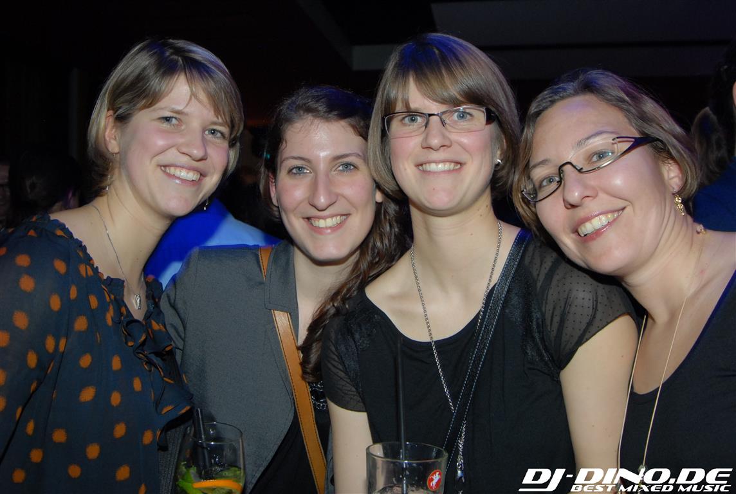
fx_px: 738
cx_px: 368
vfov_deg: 37.0
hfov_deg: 53.0
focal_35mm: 36
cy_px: 247
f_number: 5.6
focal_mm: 24
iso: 400
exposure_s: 1/3
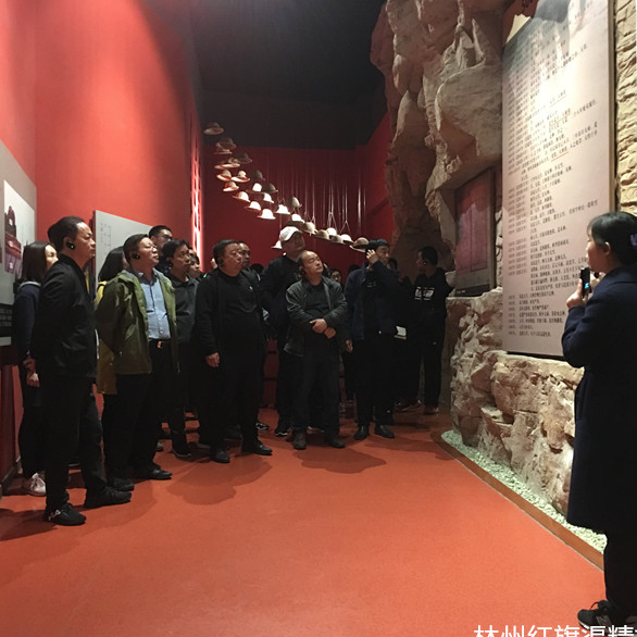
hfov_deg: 47.2
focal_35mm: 35
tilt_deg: +0.8
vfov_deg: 47.2
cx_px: 330
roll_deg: +0.8
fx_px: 729
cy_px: 324
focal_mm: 4.15
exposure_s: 1/8
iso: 160
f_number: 2.2
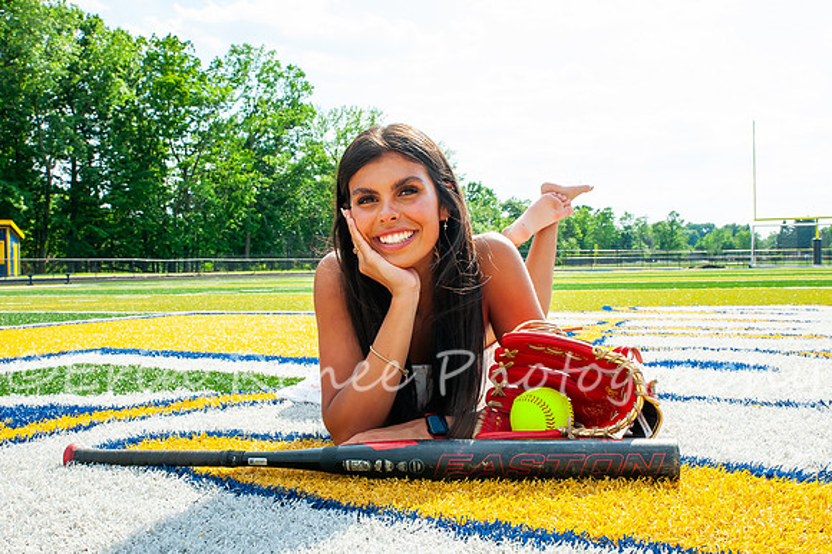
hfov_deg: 51.2
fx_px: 867
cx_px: 461
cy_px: 283
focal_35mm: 38
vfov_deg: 35.4
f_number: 16
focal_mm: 32
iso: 400
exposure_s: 1/200
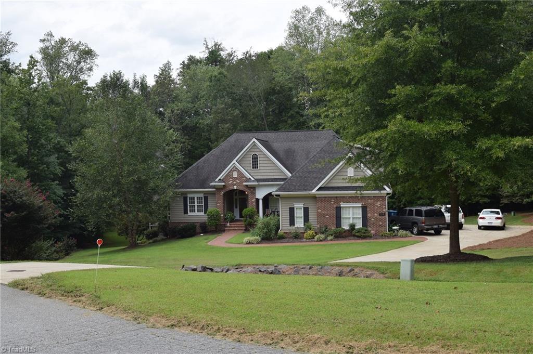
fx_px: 644
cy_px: 177
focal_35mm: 44
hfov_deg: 45.0
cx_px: 266
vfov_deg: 30.8
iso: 200
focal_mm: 29
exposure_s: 1/320
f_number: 9
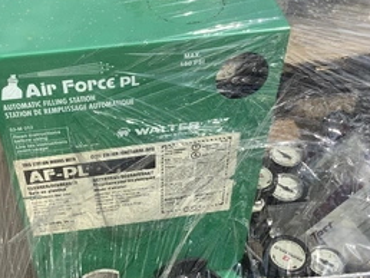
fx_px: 514
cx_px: 136
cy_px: 205
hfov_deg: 39.3
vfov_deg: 29.9
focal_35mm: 48
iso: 25
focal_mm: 3.3
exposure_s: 1/2092
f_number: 2.4
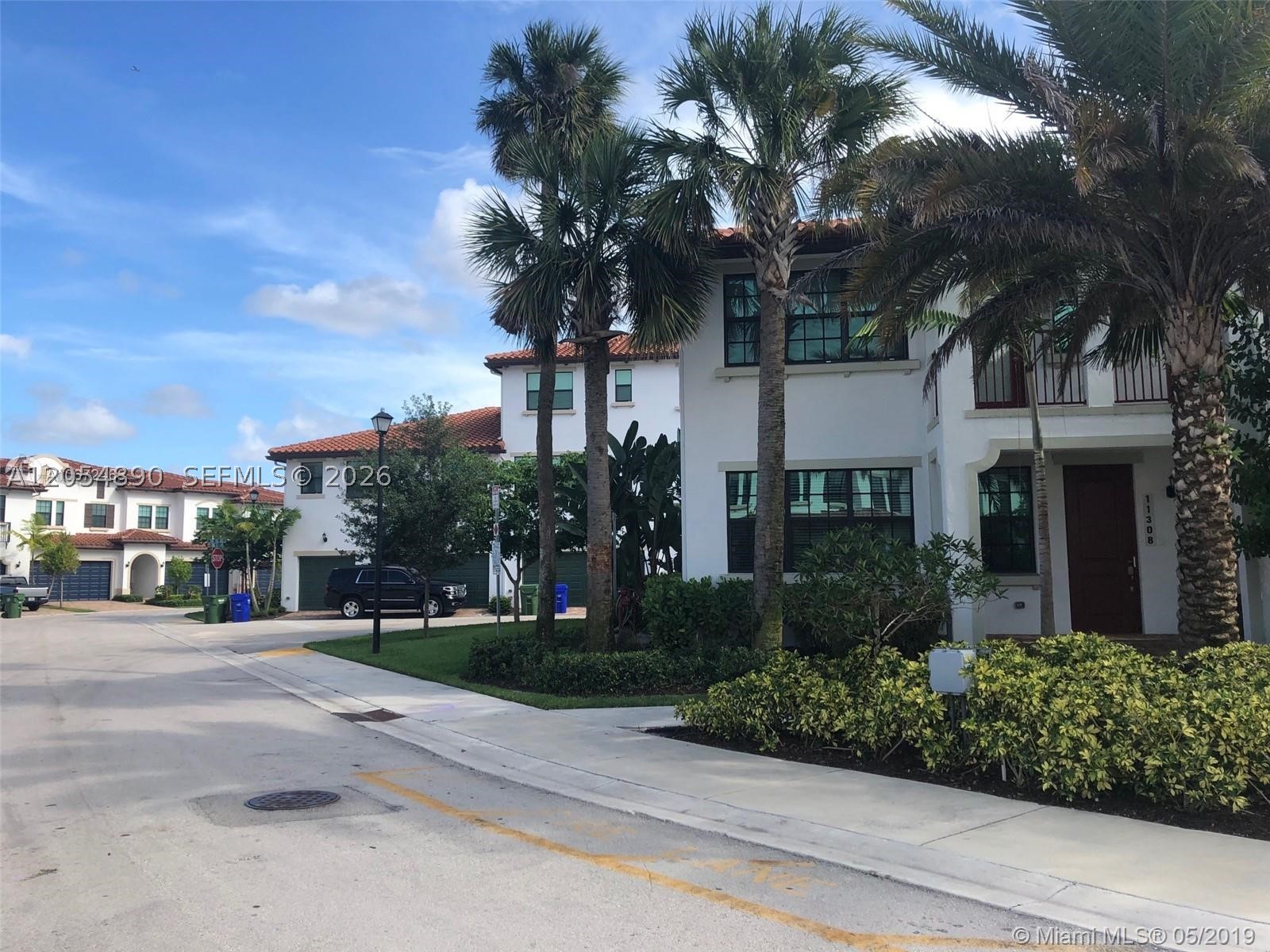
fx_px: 1027
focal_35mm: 28
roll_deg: -0.1
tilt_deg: +5.6
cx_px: 635
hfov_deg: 63.4
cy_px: 476
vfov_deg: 49.7
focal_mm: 3.99
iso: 20
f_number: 1.8
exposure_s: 1/960
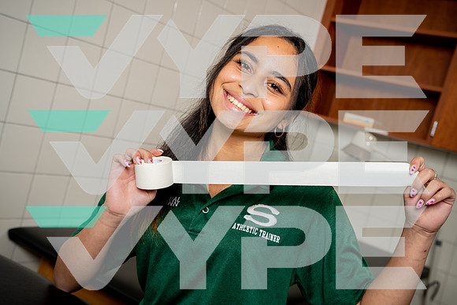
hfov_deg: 39.6
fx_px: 635
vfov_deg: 27.0
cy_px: 152
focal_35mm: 50
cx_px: 228
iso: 250
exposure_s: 1/250
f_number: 6.3
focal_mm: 50
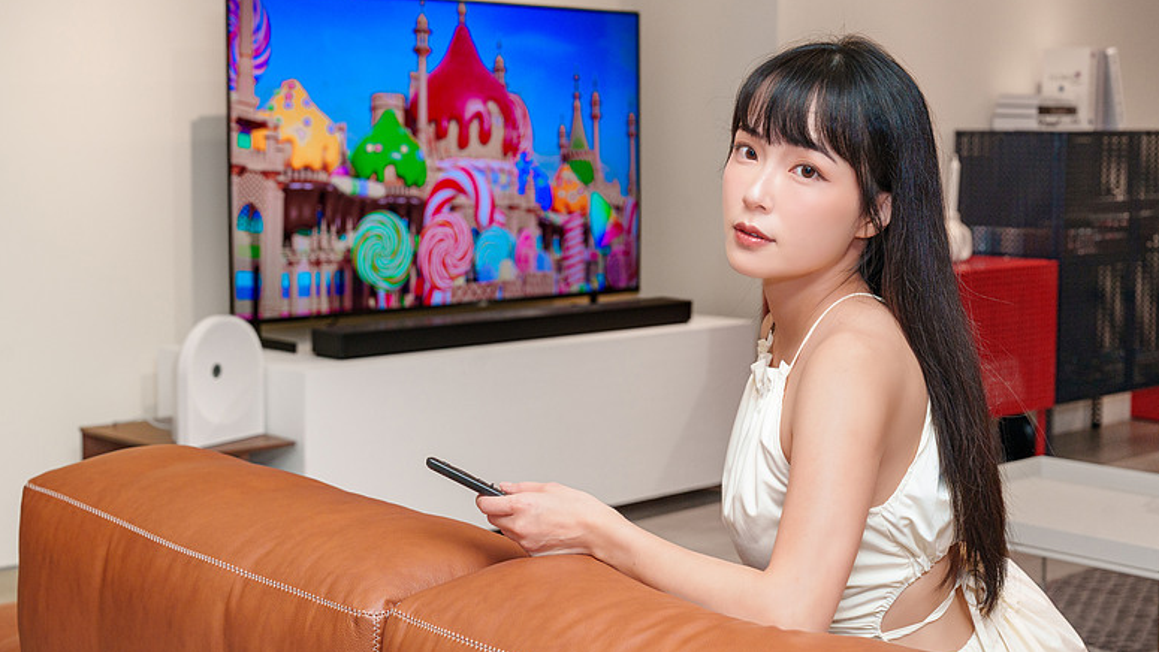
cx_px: 580
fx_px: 1783
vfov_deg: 20.7
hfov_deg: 36.0
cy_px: 272
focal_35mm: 58
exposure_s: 1/250
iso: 800
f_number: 5.6
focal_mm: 55
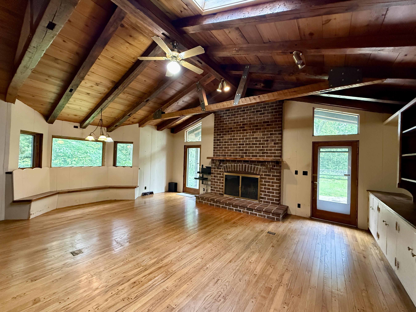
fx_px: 168
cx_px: 208
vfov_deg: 85.7
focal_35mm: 14
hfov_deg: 102.1
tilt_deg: +1.0
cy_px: 156
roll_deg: -0.9
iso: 640
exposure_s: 1/60
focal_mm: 2.22
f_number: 2.2
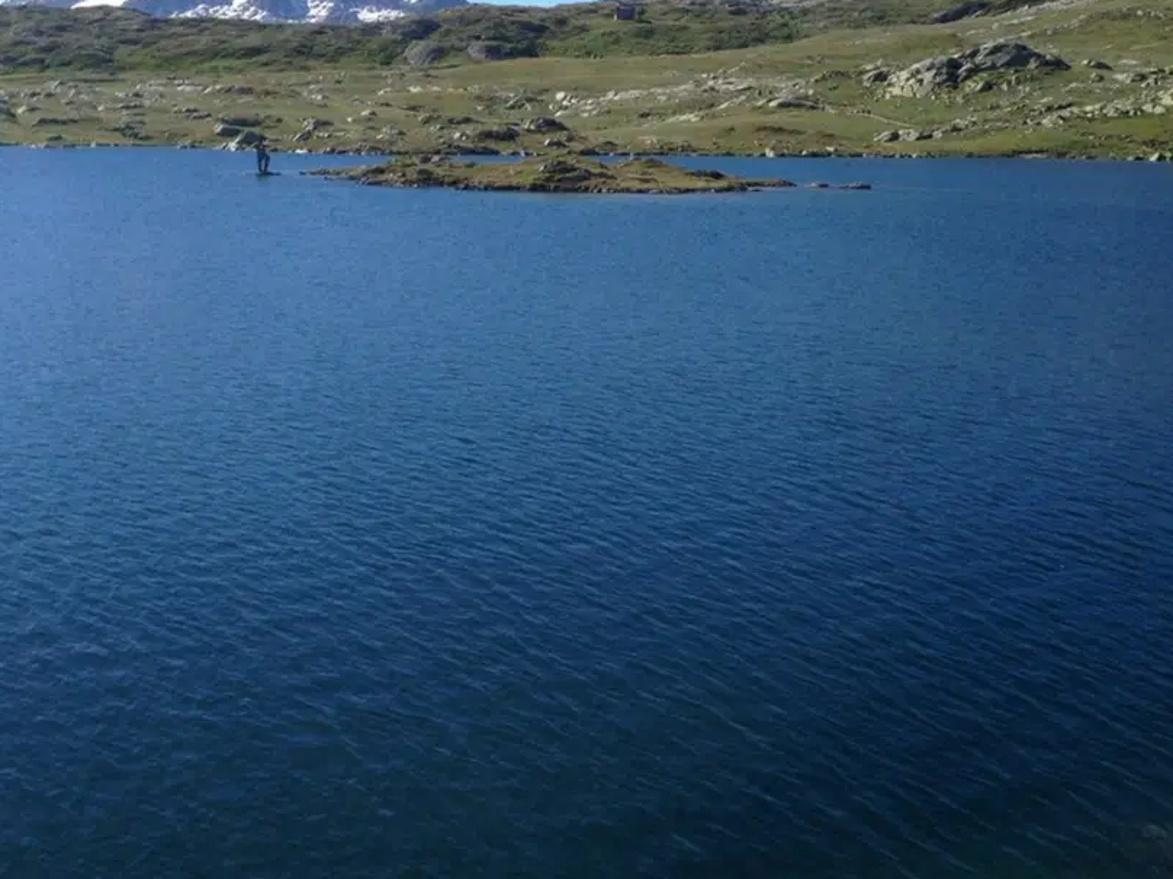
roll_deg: -1.4
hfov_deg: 38.8
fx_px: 1660
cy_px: 231
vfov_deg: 29.3
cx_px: 514
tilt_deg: -3.2
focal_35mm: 49
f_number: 2.4
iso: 50
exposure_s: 1/1391
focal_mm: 4.12
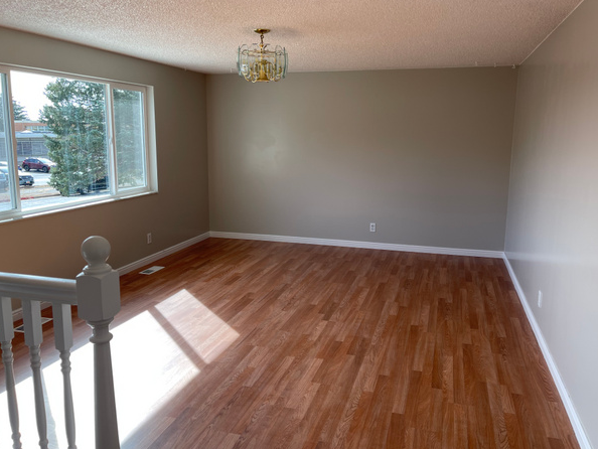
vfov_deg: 49.8
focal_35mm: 28
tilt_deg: -9.2
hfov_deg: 63.4
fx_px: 484
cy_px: 211
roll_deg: +0.1
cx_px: 317
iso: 32
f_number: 1.6
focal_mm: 5.1
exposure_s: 1/191
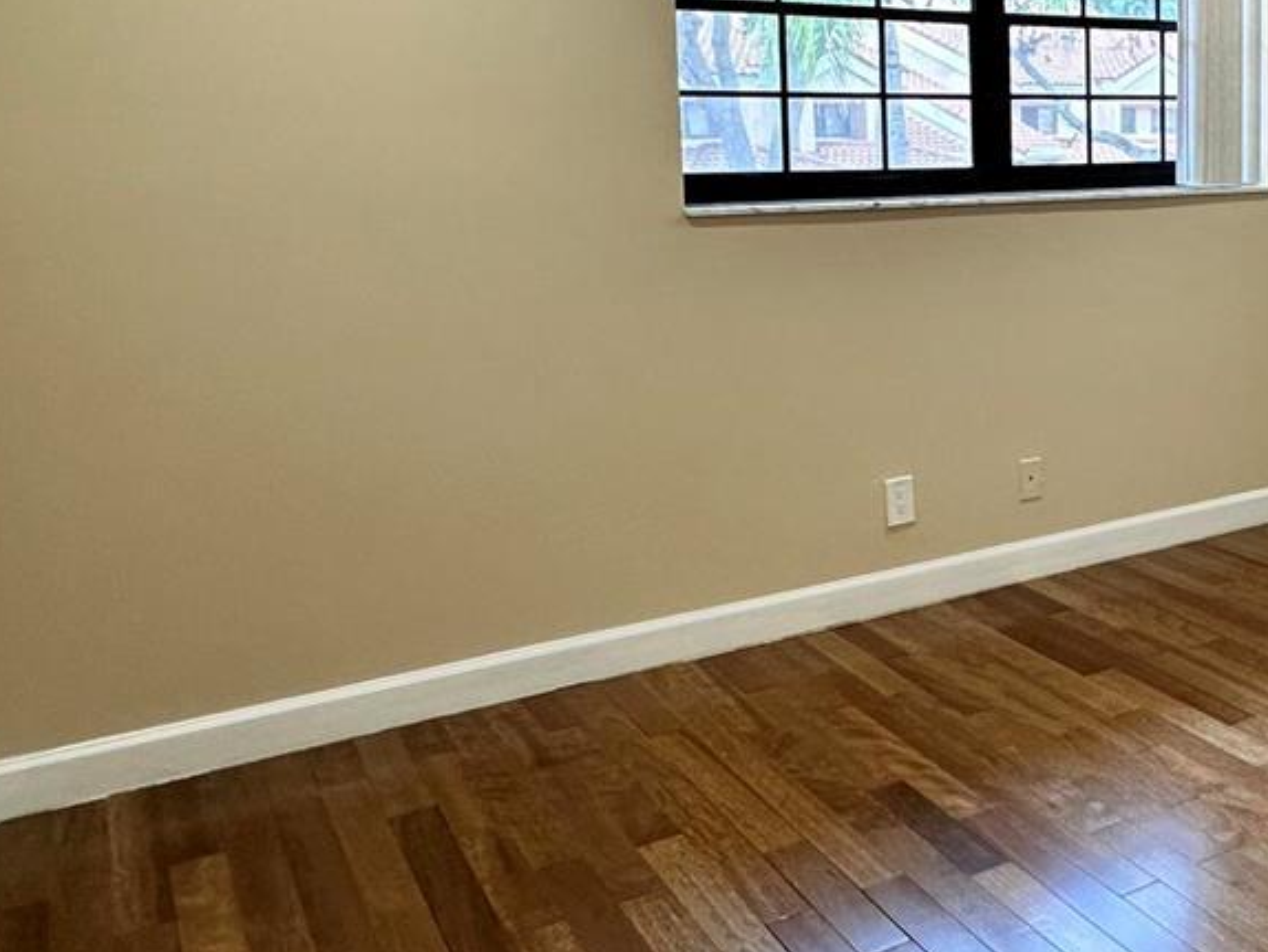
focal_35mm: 39
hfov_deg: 43.2
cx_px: 1171
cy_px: 287
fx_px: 1429
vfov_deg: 36.3
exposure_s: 1/120
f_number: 2.2
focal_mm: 2.22
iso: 160
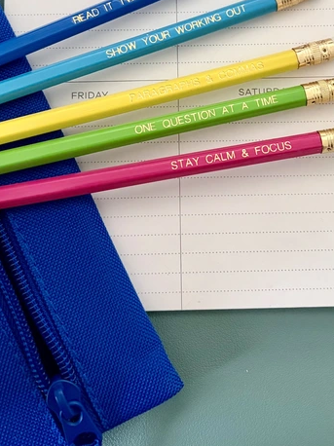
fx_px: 644
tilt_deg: -78.8
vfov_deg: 36.8
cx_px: 202
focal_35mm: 50
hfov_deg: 29.0
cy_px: 86
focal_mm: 5.96
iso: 400
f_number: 1.6
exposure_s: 1/50
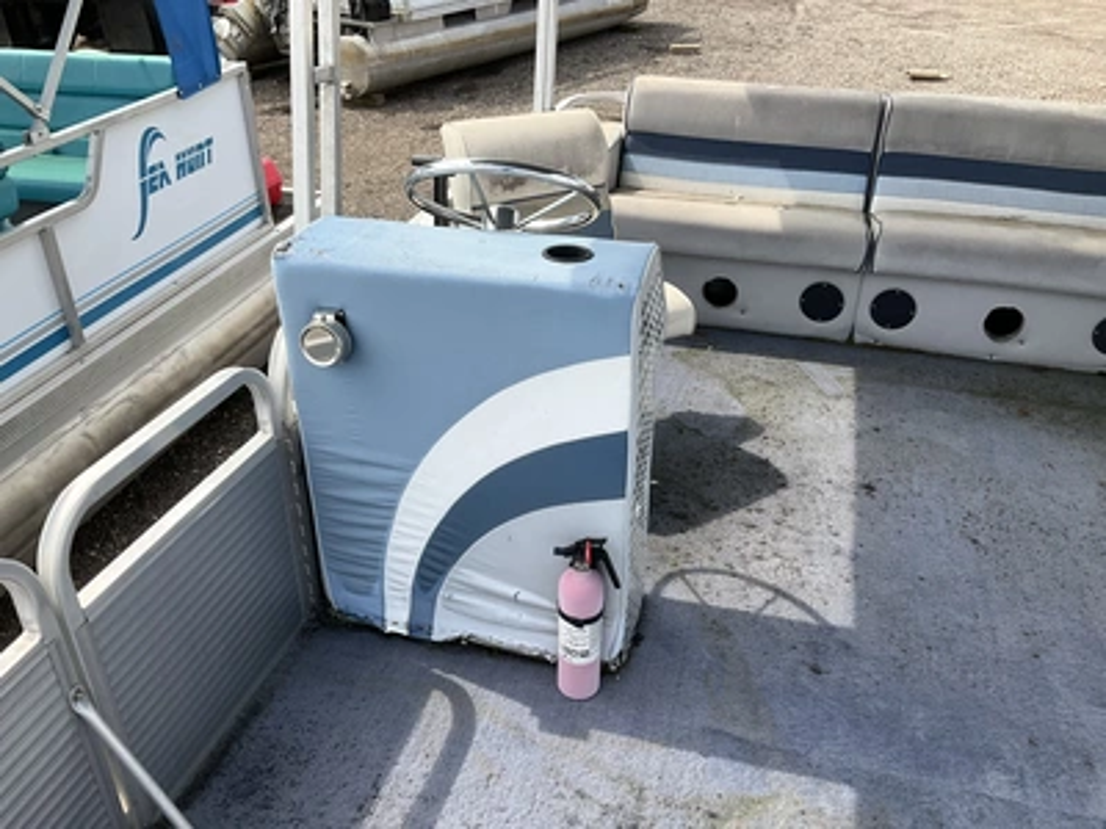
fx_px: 927
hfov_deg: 61.7
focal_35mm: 29
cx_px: 553
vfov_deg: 48.2
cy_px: 414
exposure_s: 1/792
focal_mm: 3
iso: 25
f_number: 1.8
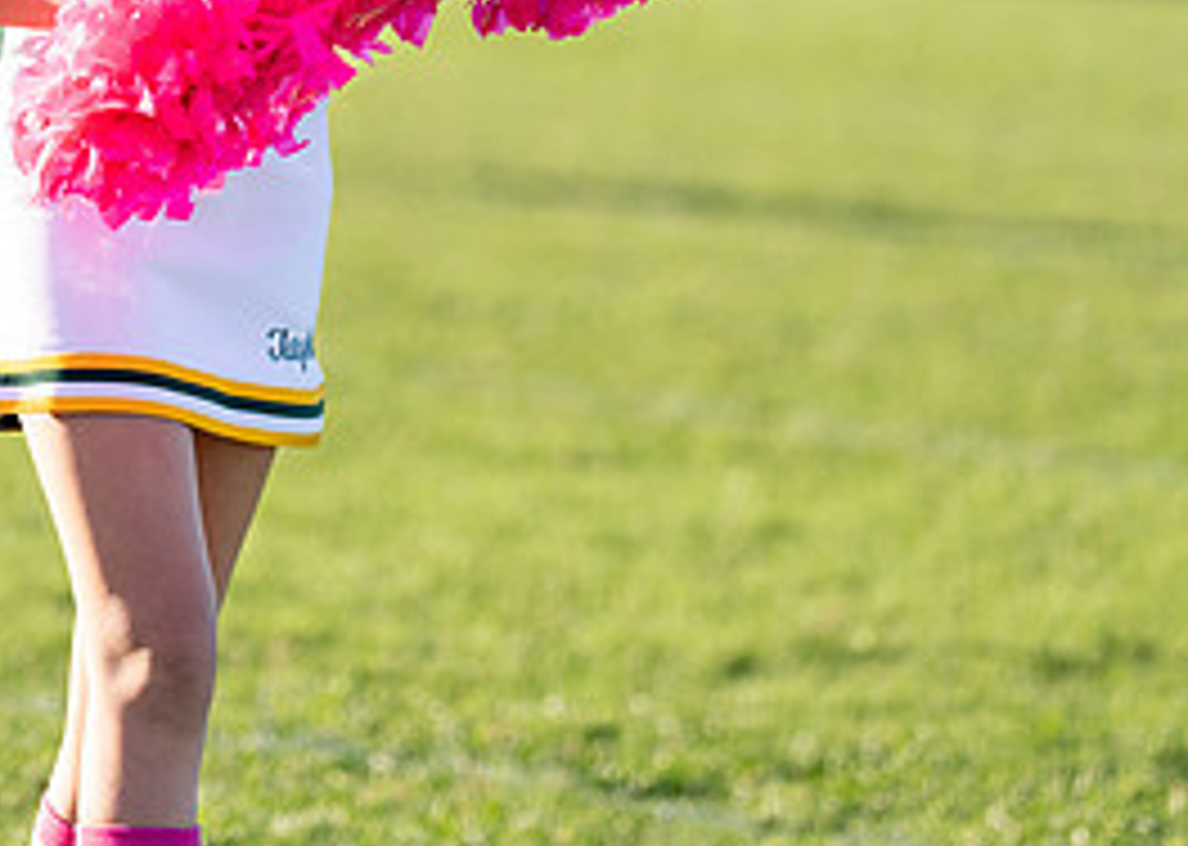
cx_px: 154
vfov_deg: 3.4
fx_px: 14123
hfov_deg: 4.8
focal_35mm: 419
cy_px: -92
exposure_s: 1/2500
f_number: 2.8
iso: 500
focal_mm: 160
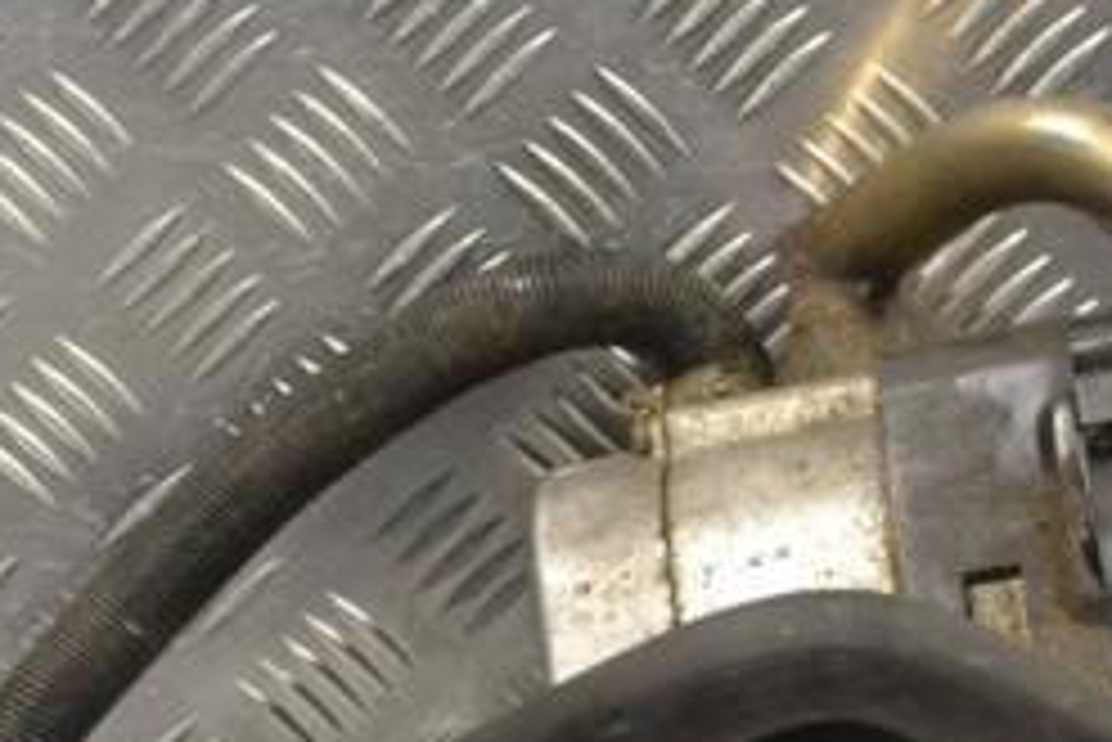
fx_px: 6188
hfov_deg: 10.3
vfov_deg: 6.8
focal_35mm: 200
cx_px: 576
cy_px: 845
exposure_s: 1/320
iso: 3200
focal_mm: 55
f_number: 9
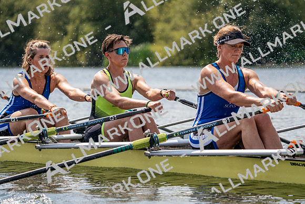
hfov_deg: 10.3
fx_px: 1695
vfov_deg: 6.9
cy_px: 102
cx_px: 152
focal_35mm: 200
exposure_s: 1/1600
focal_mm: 200
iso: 200
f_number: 5.6
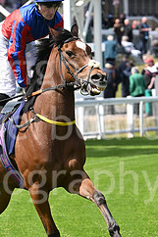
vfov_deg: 5.1
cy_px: 133
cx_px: 38
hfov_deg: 3.4
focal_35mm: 408
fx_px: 2690
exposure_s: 1/1600
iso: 400
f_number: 5.6
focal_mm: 170
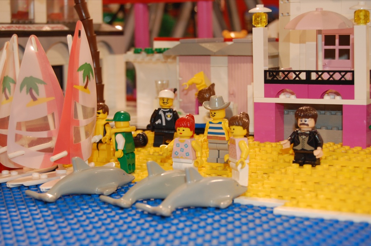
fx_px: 850
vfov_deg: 16.5
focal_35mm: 82
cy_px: 123
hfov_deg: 24.6
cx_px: 186
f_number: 8
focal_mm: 55
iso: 400
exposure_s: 1/3
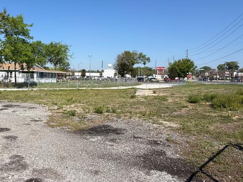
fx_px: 197
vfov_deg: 49.4
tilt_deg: +2.1
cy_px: 73
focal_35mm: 28
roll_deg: -1.9
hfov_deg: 58.6
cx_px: 49
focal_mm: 2.22
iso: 20
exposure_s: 1/955
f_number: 2.2
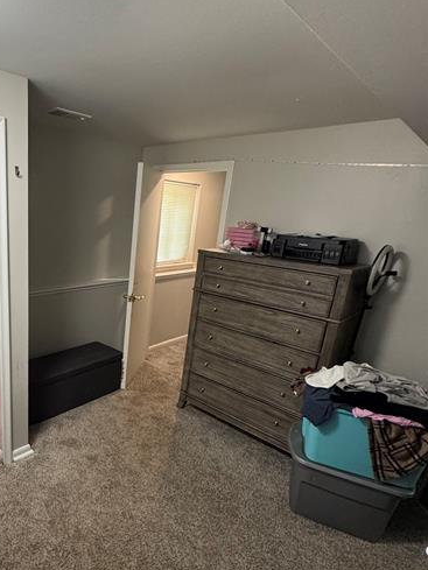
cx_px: 94
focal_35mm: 22
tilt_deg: -16.7
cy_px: 312
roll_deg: -3.8
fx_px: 363
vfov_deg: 76.2
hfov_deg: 57.2
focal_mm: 2.22
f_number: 2.2
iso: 500
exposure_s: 1/60
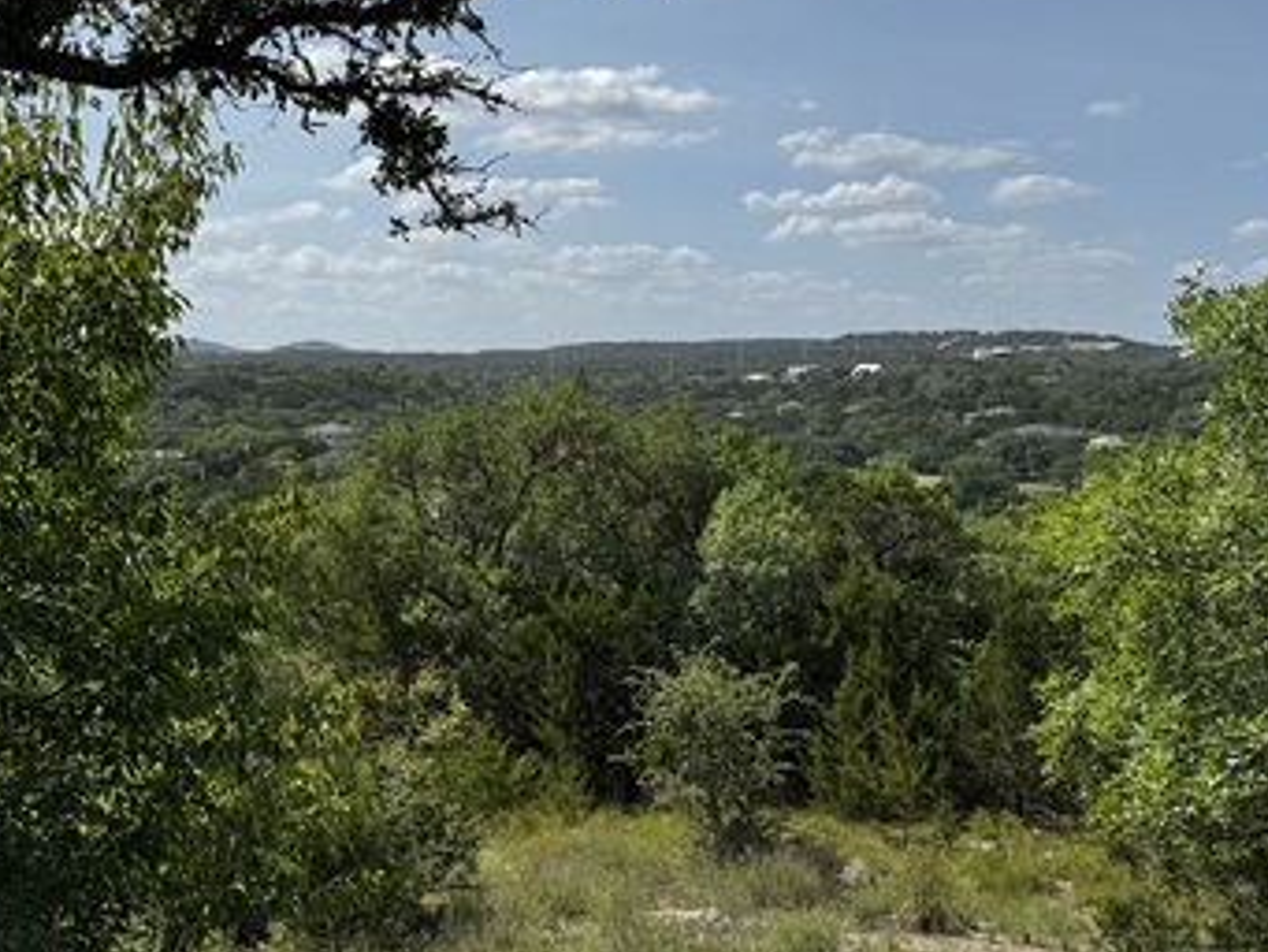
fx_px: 1649
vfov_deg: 32.2
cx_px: 420
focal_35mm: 45
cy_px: 420
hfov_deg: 41.5
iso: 80
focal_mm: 6.76
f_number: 1.78
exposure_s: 1/5814
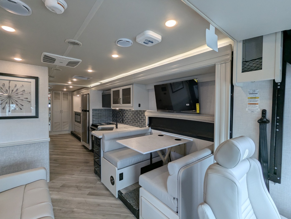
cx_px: 146
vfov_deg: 78.2
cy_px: 110
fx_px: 135
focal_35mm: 16
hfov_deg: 94.4
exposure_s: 1/135
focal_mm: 2.35
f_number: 2.2
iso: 104
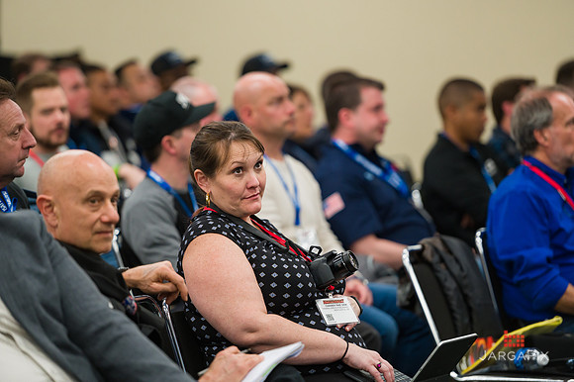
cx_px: 287
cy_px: 191
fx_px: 3028
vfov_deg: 7.2
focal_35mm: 190
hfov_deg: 10.8
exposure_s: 1/400
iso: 1600
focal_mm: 190
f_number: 3.2
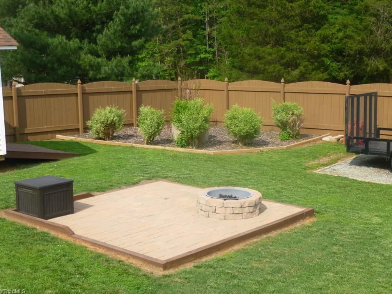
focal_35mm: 53
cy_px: 145
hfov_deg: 36.2
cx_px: 197
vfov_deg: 27.5
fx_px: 600
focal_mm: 9.2
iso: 100
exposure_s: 1/400
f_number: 4.1
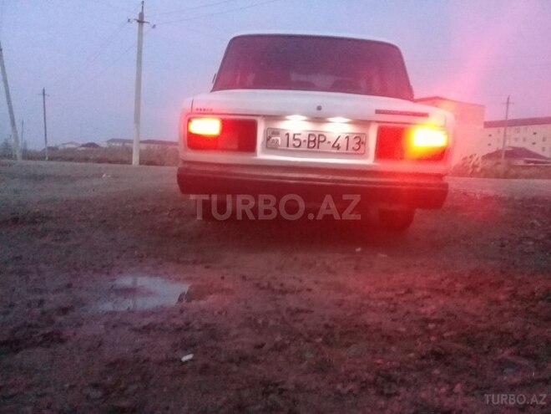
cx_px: 276
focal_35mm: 31
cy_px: 207
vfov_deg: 45.4
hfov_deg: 58.4
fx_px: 493
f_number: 2.2
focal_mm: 3.3
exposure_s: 1/17
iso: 800
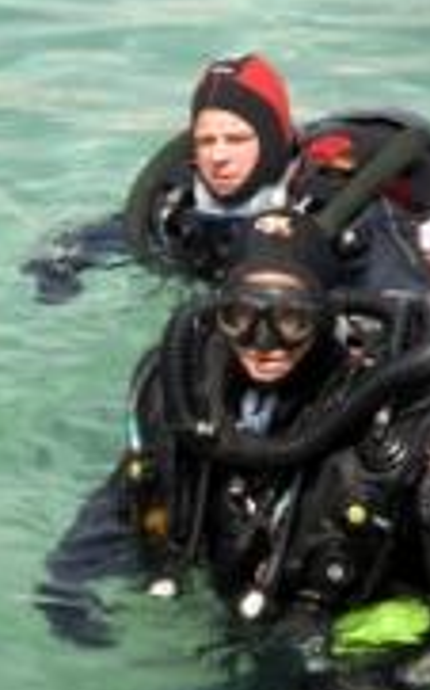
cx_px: -76
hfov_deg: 5.6
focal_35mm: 235
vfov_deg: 8.9
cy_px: 313
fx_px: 4410
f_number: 4.5
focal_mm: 62
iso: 100
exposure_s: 1/320
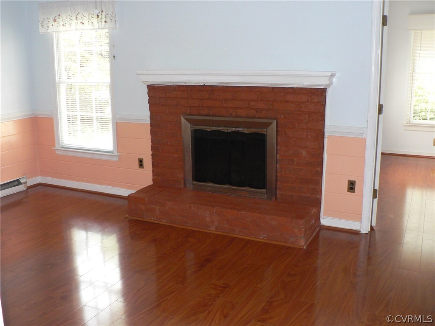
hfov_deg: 51.4
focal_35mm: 36
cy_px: 163
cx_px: 218
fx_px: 452
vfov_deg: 39.7
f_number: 2.8
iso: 200
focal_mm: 6
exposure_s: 1/60
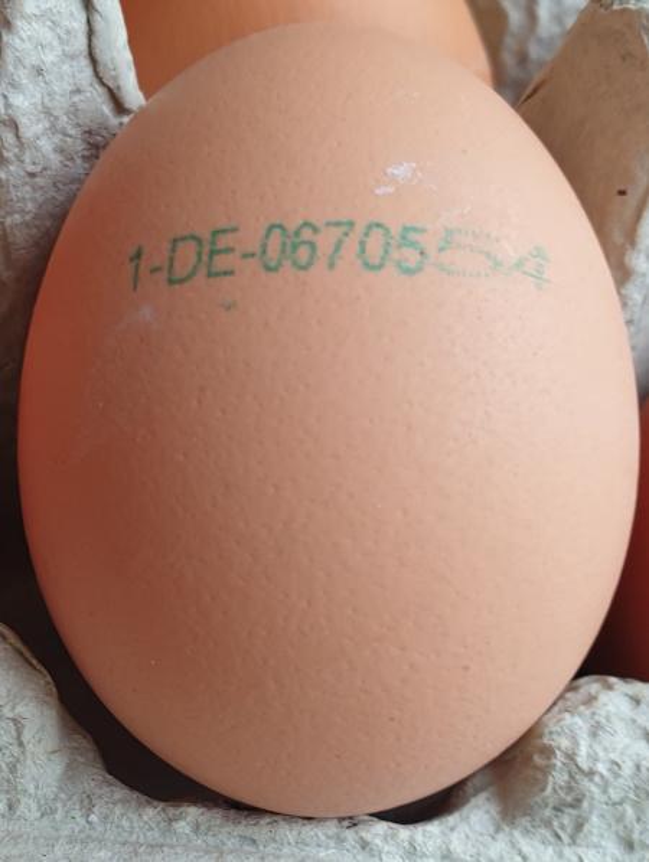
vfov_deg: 67.2
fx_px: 649
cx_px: 324
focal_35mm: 26
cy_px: 431
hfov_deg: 53.2
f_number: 2.4
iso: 50
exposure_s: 1/50
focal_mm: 4.3
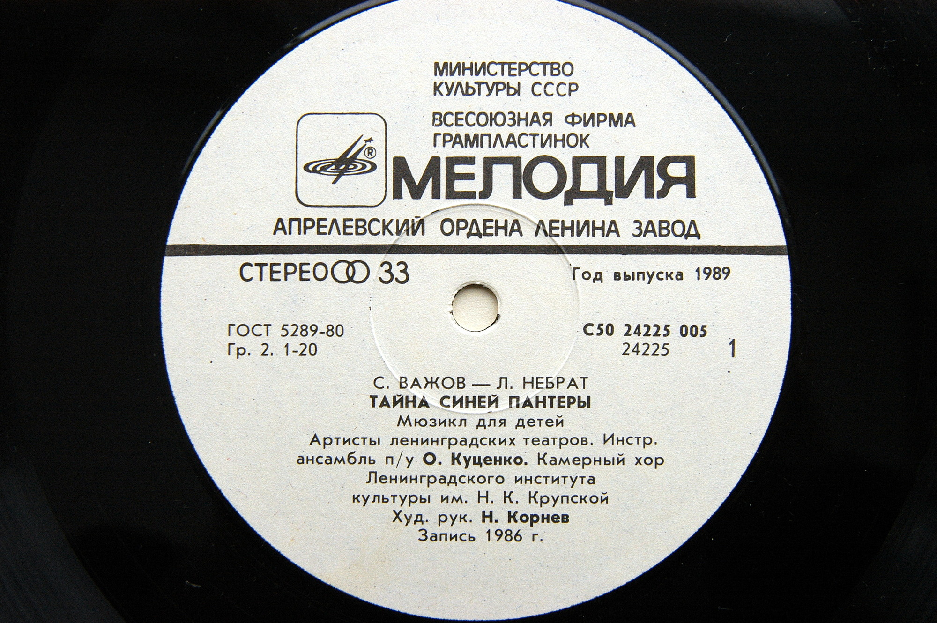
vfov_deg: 25.7
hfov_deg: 37.9
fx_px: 1365
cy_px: 312
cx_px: 468
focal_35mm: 52
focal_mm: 35
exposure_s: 1/200
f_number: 7.1
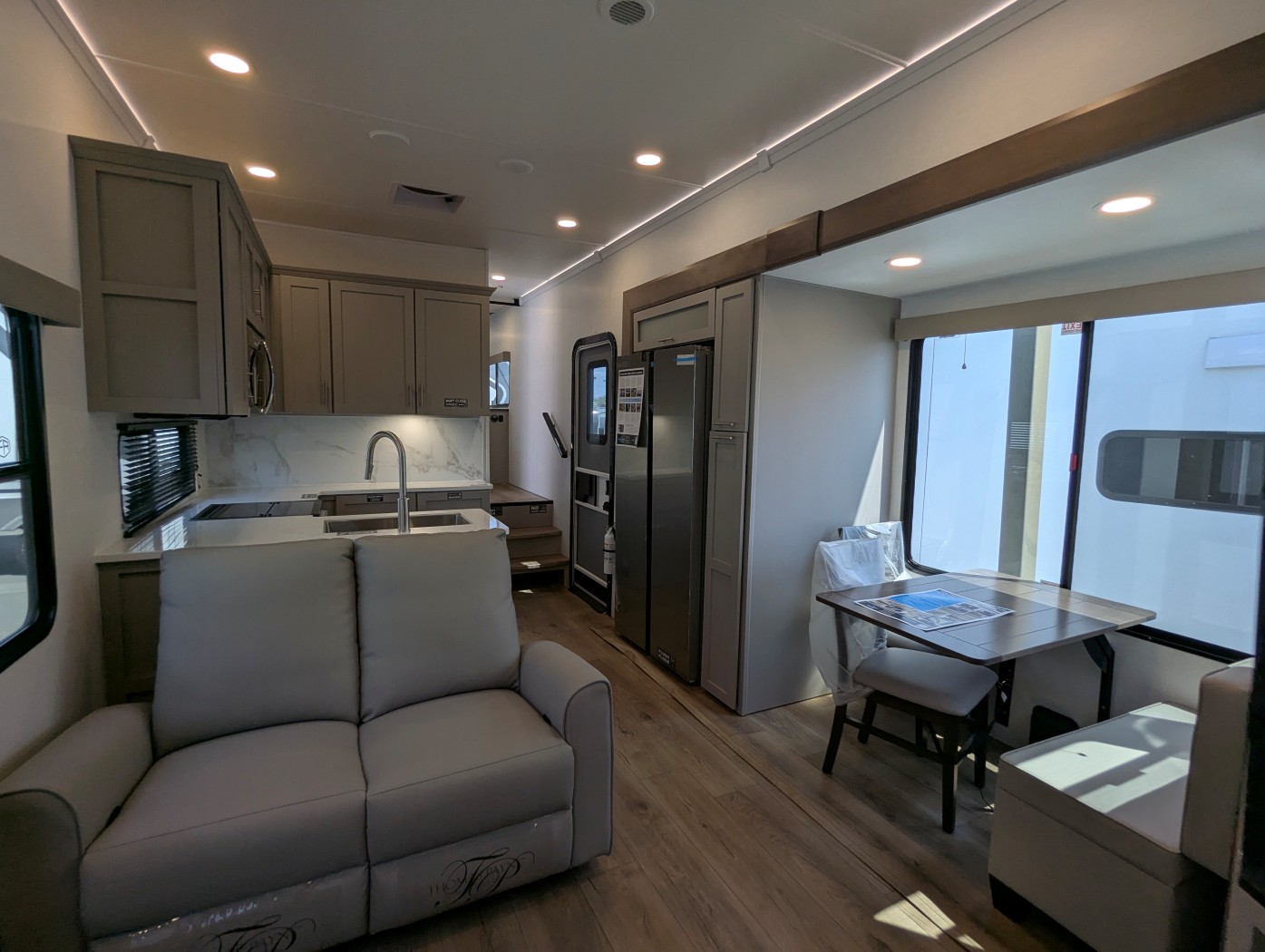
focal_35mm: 16
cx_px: 632
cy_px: 476
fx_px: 585
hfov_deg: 94.4
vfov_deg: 78.2
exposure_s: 1/133
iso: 42
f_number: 2.2
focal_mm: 2.35
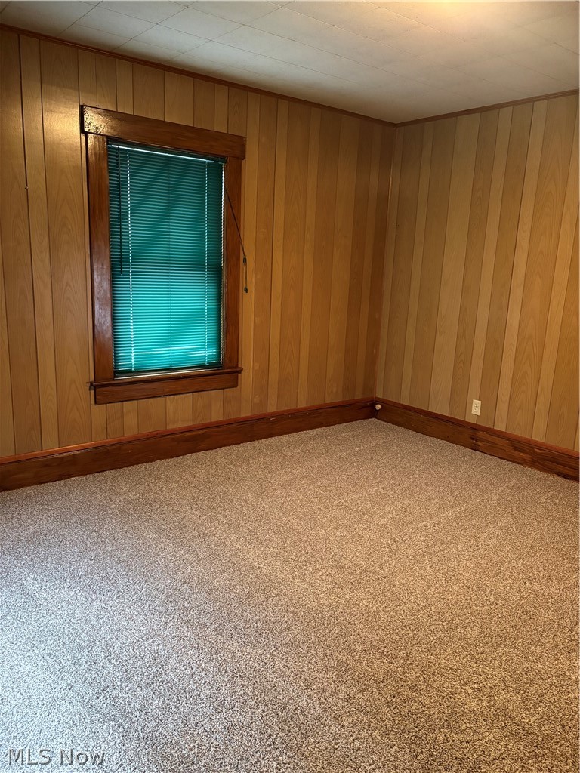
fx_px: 581
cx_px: 290
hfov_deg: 53.1
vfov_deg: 67.3
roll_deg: -2.7
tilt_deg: -12.0
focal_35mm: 26
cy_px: 386
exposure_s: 1/30
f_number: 1.6
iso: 500
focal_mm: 5.96
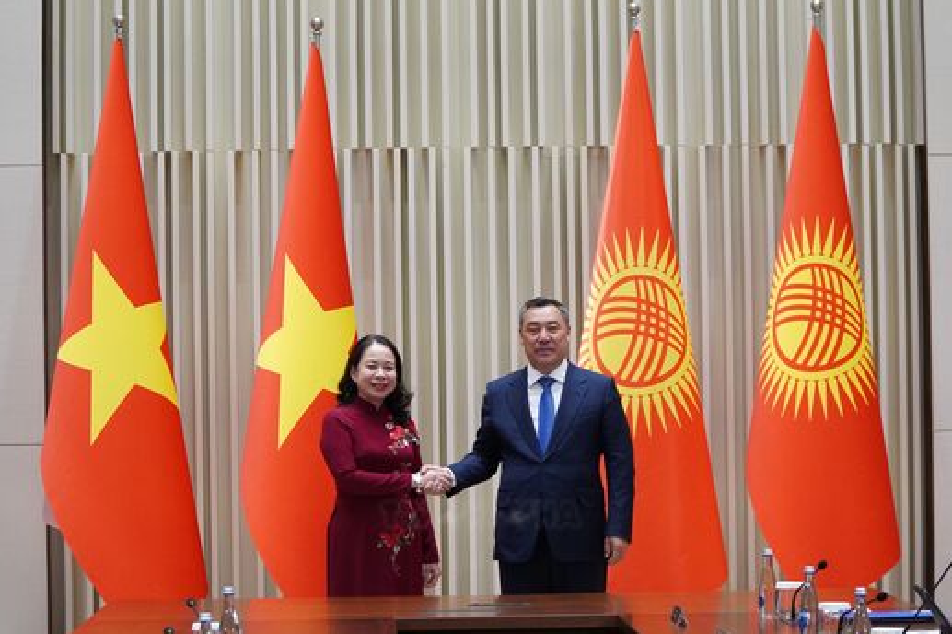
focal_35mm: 101
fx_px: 2669
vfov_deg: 13.5
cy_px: 299
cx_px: 479
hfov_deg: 20.2
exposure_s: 1/200
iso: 3200
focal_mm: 58
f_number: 5
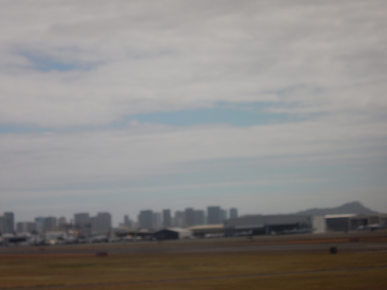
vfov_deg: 12.3
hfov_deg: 16.4
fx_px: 1342
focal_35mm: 120
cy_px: 145
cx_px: 194
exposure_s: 1/250
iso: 125
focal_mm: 21.5
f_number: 4.9
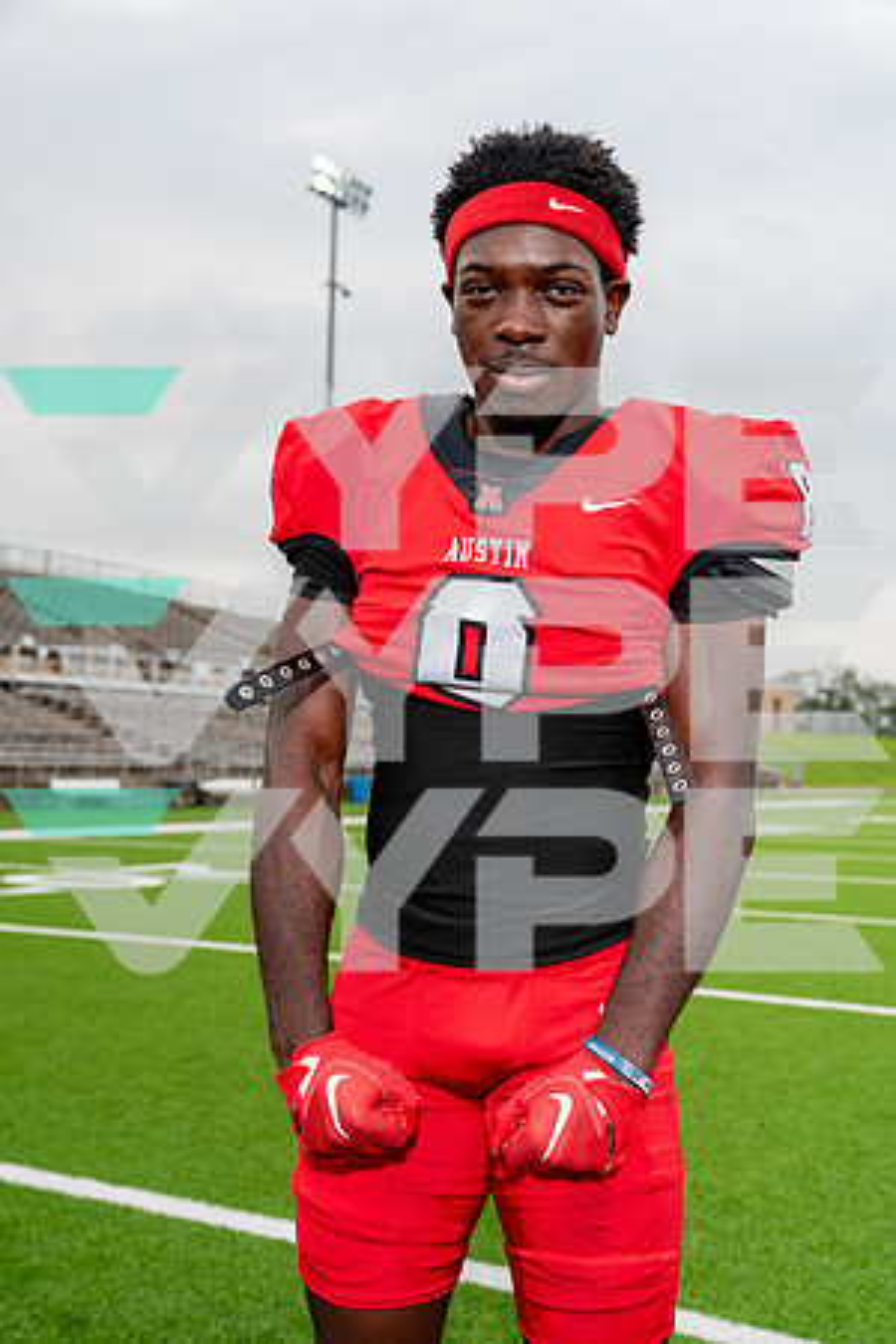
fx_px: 1531
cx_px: 448
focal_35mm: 41
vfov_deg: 47.4
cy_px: 672
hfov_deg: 32.6
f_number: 5
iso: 100
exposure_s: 1/250
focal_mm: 41
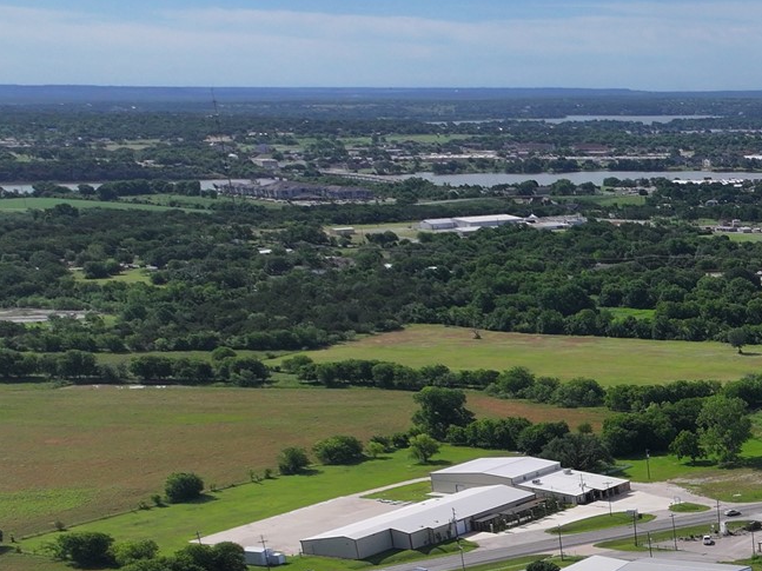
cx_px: 1129
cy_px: 771
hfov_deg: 21.6
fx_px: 1673
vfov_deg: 17.9
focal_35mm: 76
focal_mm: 12.29
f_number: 2.8
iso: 110
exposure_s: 1/500
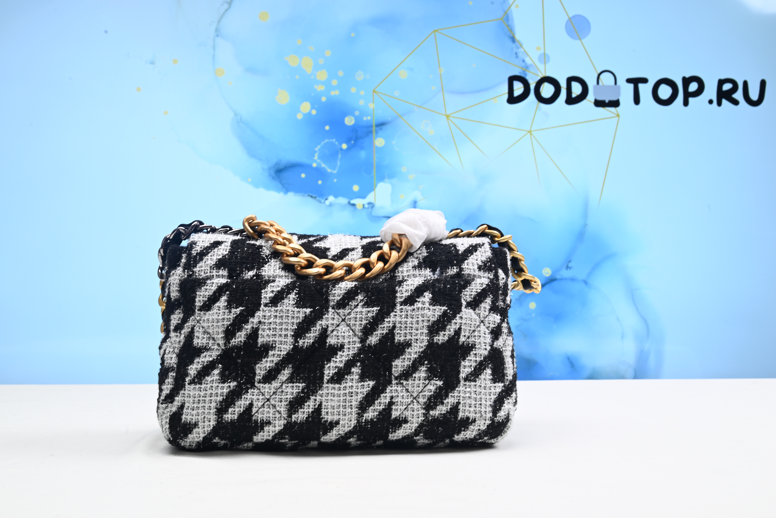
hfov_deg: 50.7
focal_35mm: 38
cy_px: 259
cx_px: 388
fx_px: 819
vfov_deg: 35.1
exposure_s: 1/2
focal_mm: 38
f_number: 16
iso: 100
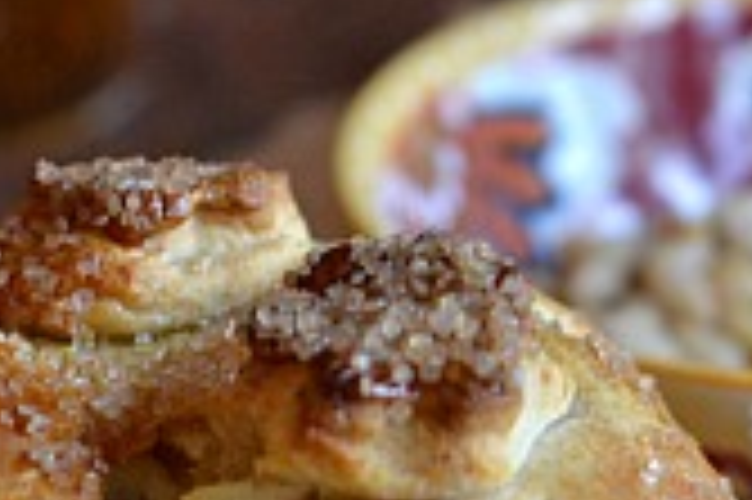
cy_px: 637
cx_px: 567
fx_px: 6010
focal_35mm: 288
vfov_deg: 4.7
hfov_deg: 7.2
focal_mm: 50
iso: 200
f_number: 3.5
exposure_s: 1/30
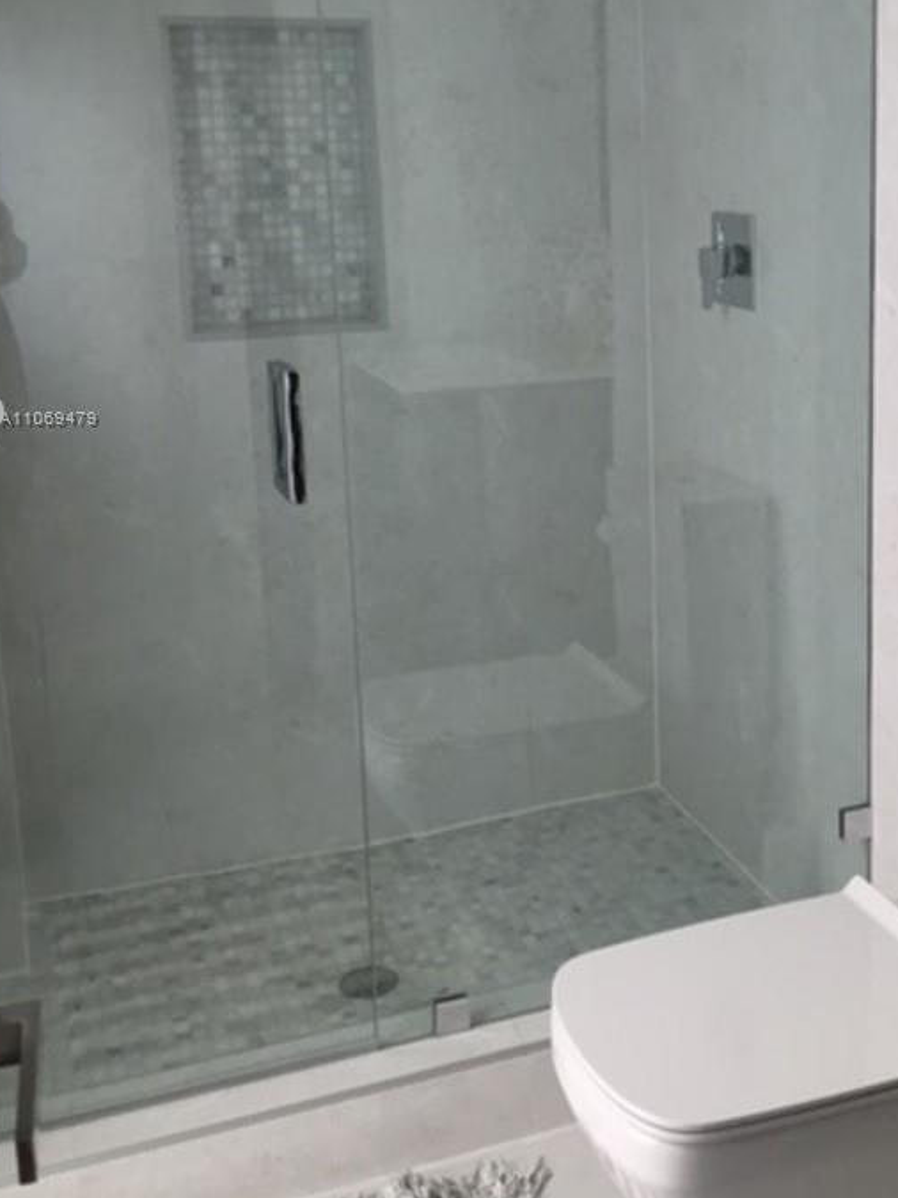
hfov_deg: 32.5
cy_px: 419
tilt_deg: -9.0
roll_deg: +1.7
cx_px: 626
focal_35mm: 44
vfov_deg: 42.5
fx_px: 1522
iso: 32
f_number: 2.2
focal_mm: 4.15
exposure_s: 1/30
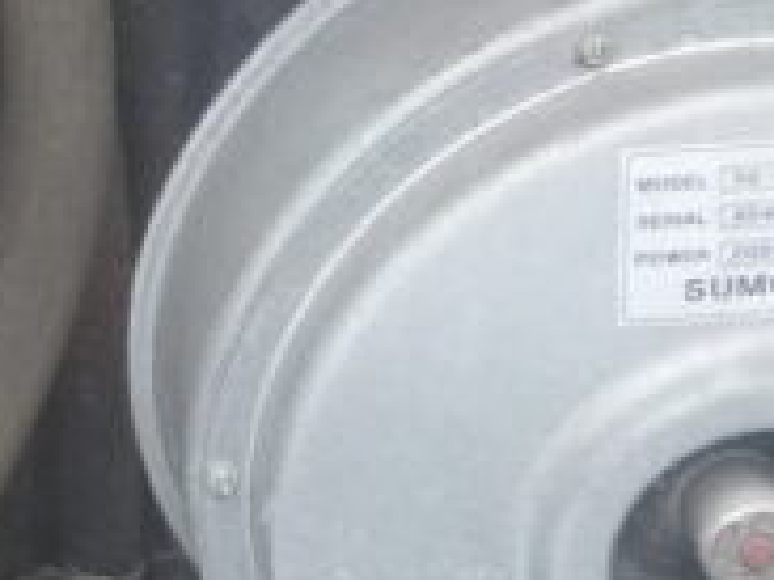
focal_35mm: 140
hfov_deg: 13.5
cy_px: 360
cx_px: -300
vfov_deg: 10.6
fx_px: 3128
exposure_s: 1/60
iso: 400
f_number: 3.9
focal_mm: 4.5
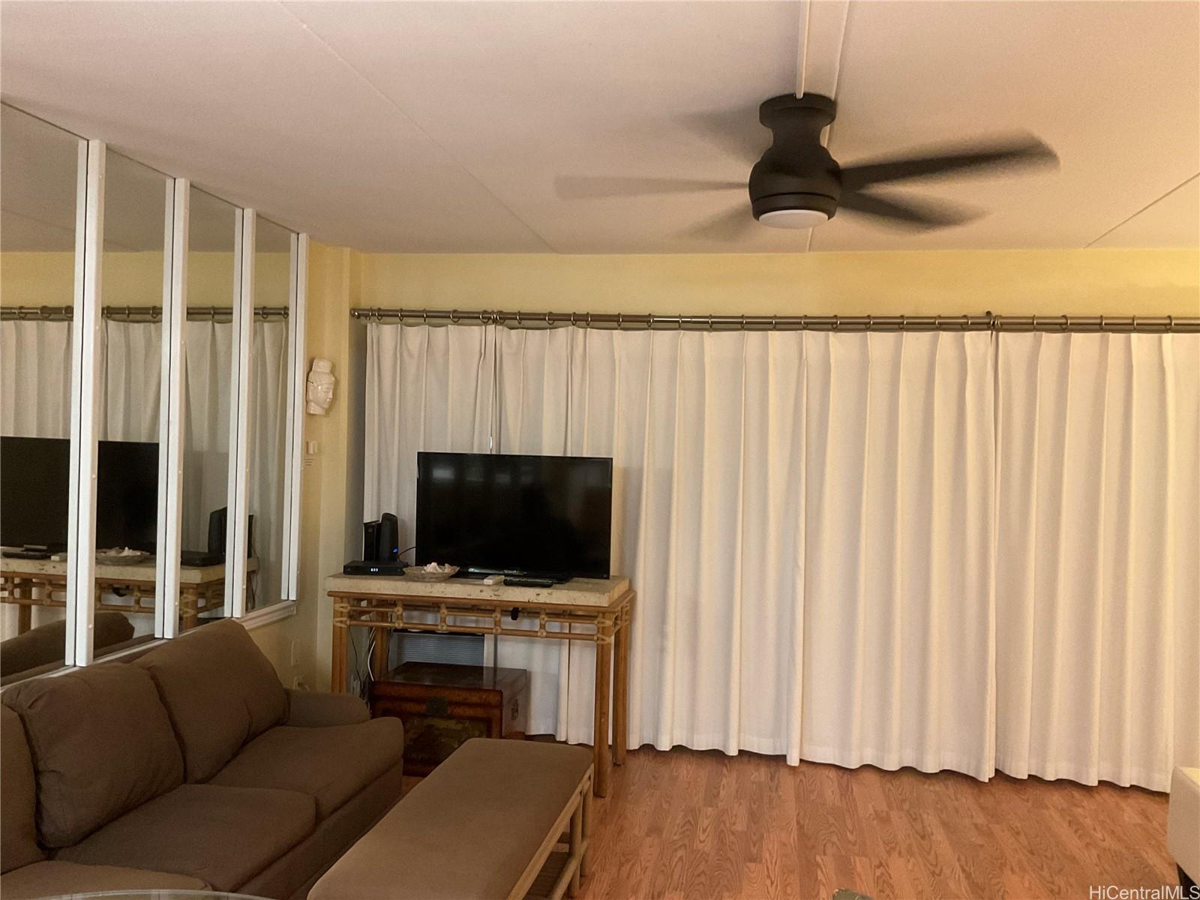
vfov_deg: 48.2
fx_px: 1005
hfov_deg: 61.7
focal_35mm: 29
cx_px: 600
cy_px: 450
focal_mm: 3
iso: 320
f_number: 1.8
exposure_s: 1/30
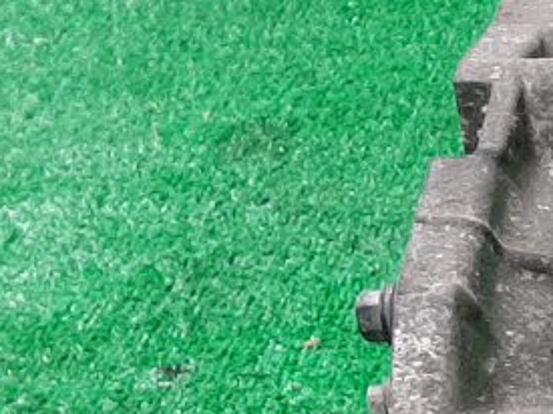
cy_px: 715
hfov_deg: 12.5
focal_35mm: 136
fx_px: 2172
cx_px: 1148
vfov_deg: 10.3
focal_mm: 3.93
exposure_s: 1/50
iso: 147
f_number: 1.7
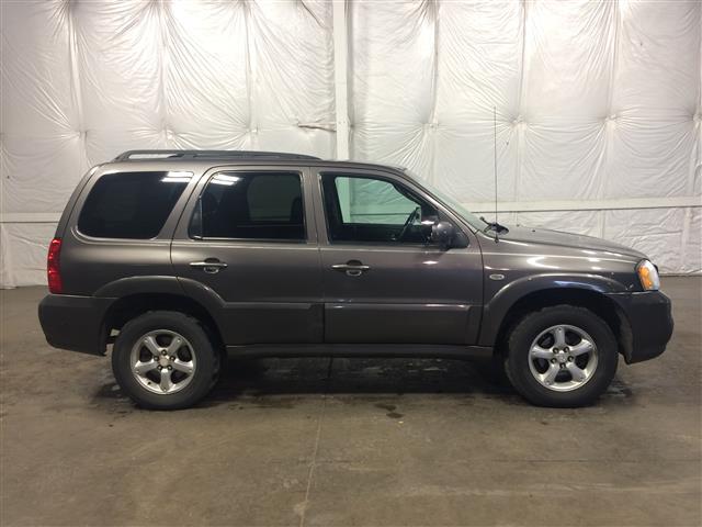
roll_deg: +2.7
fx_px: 588
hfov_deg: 61.7
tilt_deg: -9.6
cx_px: 351
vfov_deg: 48.2
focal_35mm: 29
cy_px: 264
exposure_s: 1/30
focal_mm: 4.15
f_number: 2.2
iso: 80
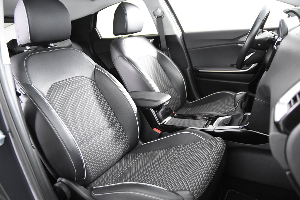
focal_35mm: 30
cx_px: 150
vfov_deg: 43.6
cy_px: 100
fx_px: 250
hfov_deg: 61.9
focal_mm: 20
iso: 5000
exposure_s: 1/30
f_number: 2.8
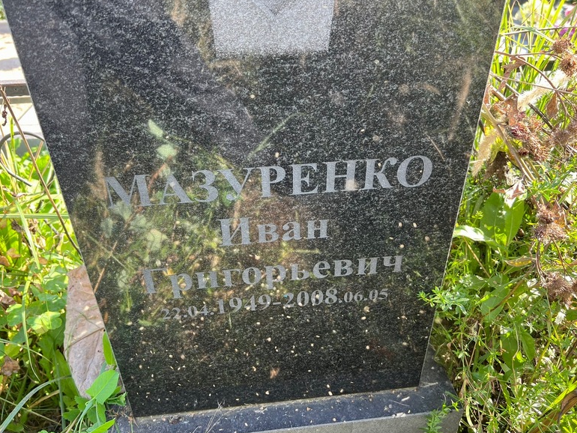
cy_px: 220
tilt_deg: -33.1
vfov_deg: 51.4
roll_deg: +2.6
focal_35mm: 27
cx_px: 283
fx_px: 450
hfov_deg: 65.3
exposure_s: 1/180
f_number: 1.5
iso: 50
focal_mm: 5.7
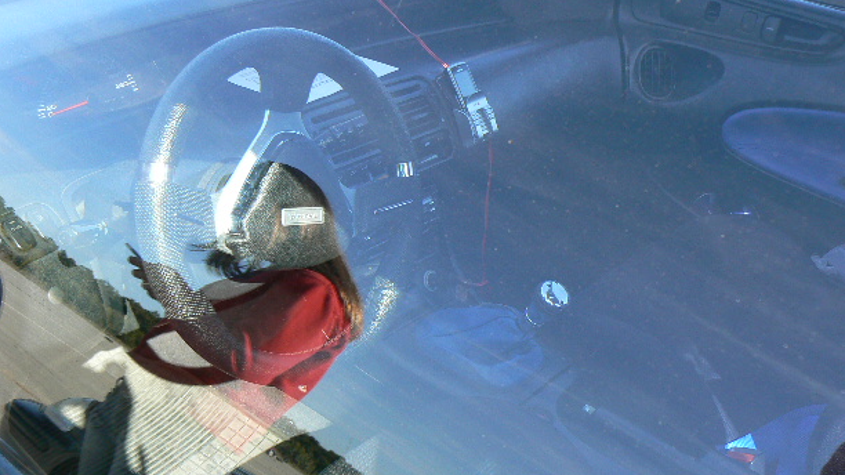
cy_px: 293
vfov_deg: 28.9
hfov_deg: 49.4
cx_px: 434
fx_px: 918
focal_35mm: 41
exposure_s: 1/100
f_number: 5.6
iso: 80
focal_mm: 6
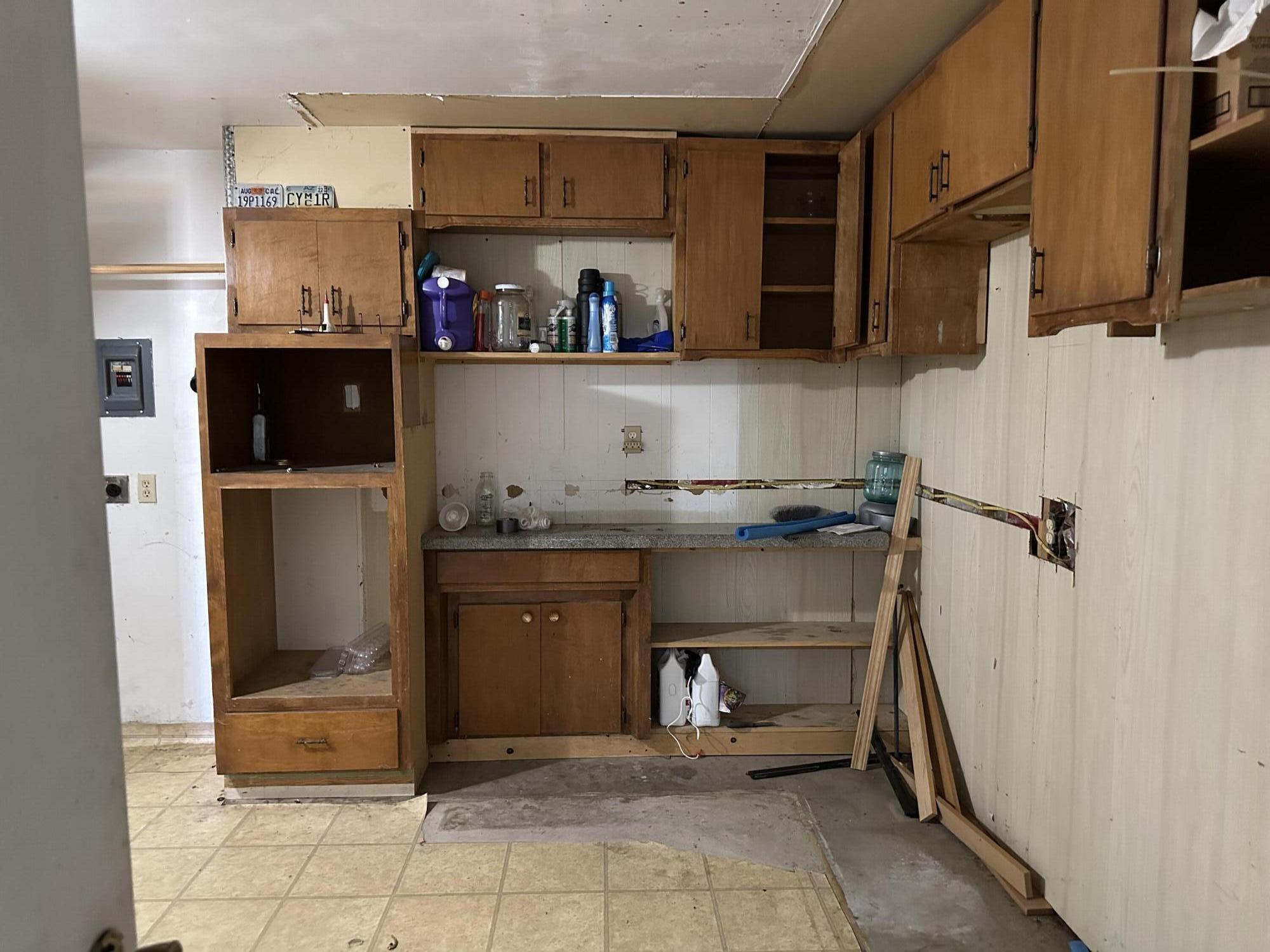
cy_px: 476
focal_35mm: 24
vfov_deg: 56.8
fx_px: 881
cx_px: 635
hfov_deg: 71.6
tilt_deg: -4.9
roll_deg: +0.3
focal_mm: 6.86
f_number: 1.78
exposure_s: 1/40
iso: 1000
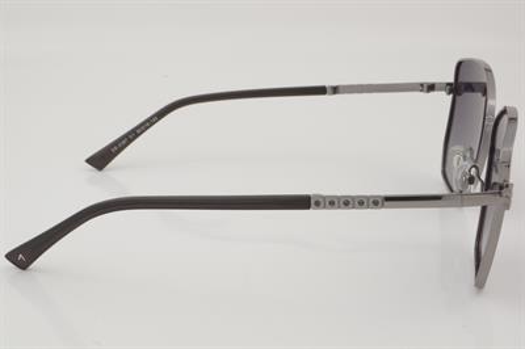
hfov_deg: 27.0
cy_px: 174
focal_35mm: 75
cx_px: 262
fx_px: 1093
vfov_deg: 18.2
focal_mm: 50
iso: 100
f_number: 32
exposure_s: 1/3
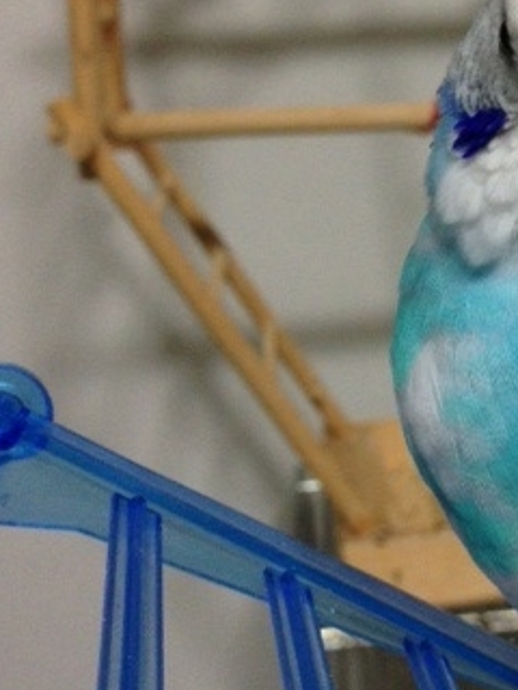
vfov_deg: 29.3
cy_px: 291
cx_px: 486
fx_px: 1317
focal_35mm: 66
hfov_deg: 21.7
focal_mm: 4.12
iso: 200
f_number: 2.4
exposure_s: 1/20
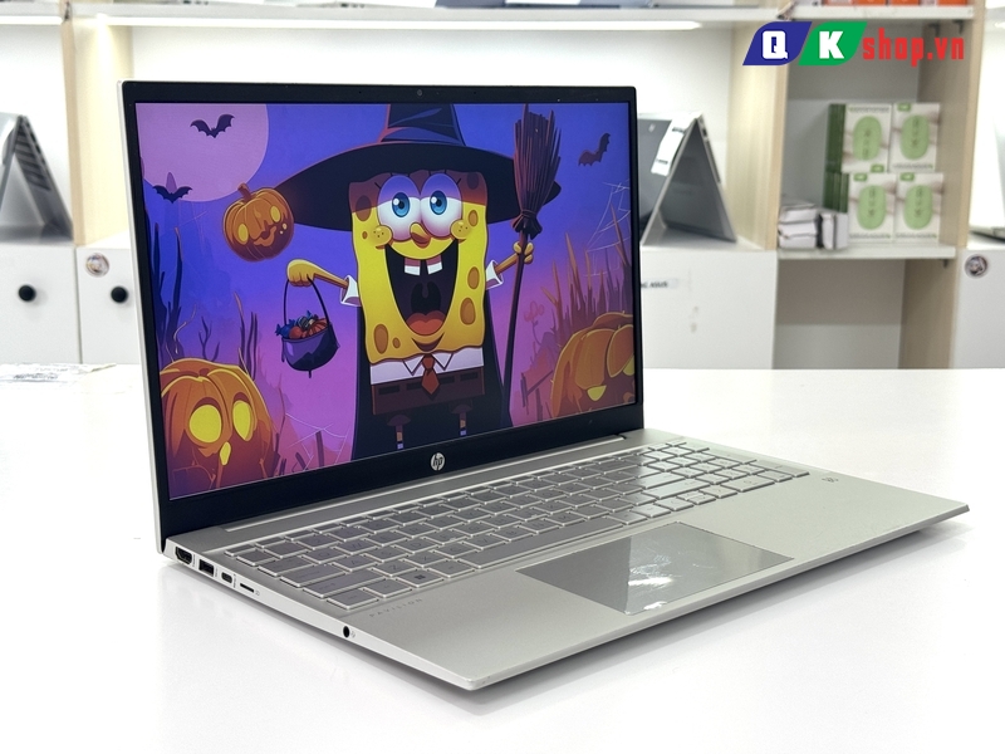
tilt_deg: -12.2
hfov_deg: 39.7
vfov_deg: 30.3
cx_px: 502
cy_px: 377
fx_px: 1394
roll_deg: +0.4
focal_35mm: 48
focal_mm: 6.76
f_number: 1.78
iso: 64
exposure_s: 1/100
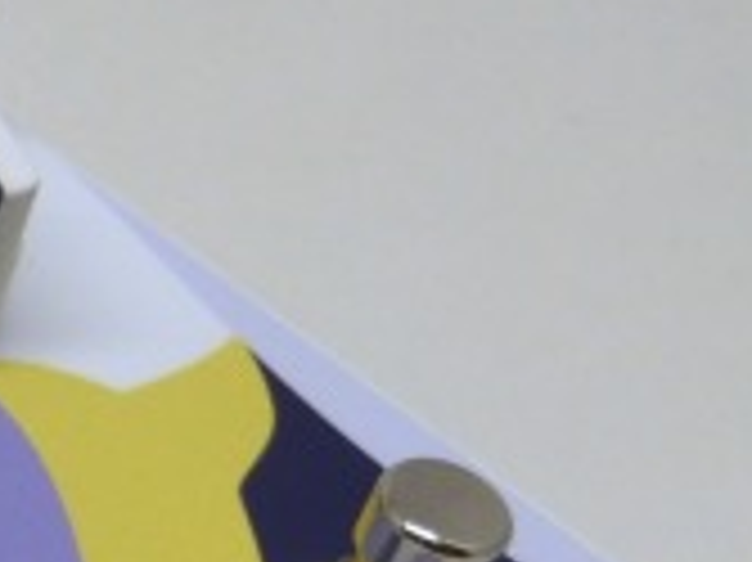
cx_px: -563
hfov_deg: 8.3
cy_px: 742
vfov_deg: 6.4
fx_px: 4993
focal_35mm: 230
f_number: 5
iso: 160
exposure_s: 1/125
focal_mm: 10.7
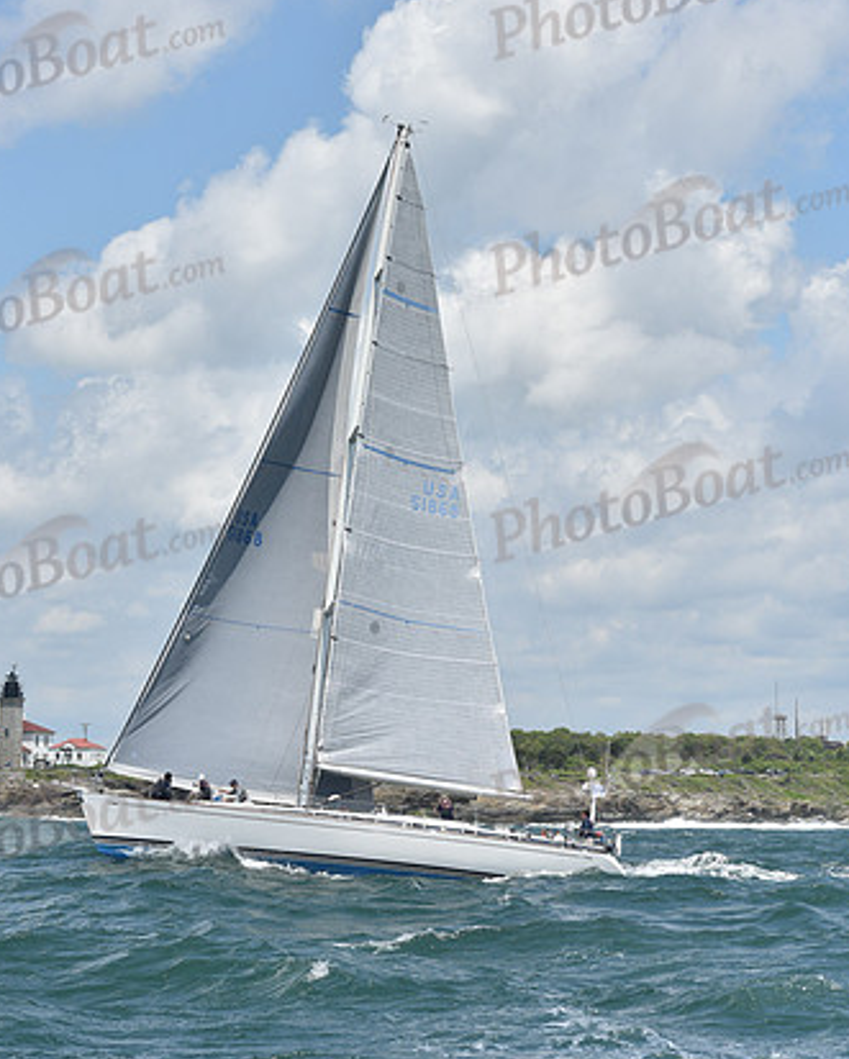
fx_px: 3388
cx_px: 358
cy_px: 400
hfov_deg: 14.3
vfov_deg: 17.7
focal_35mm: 108
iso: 250
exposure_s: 1/1250
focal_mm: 82
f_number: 7.1
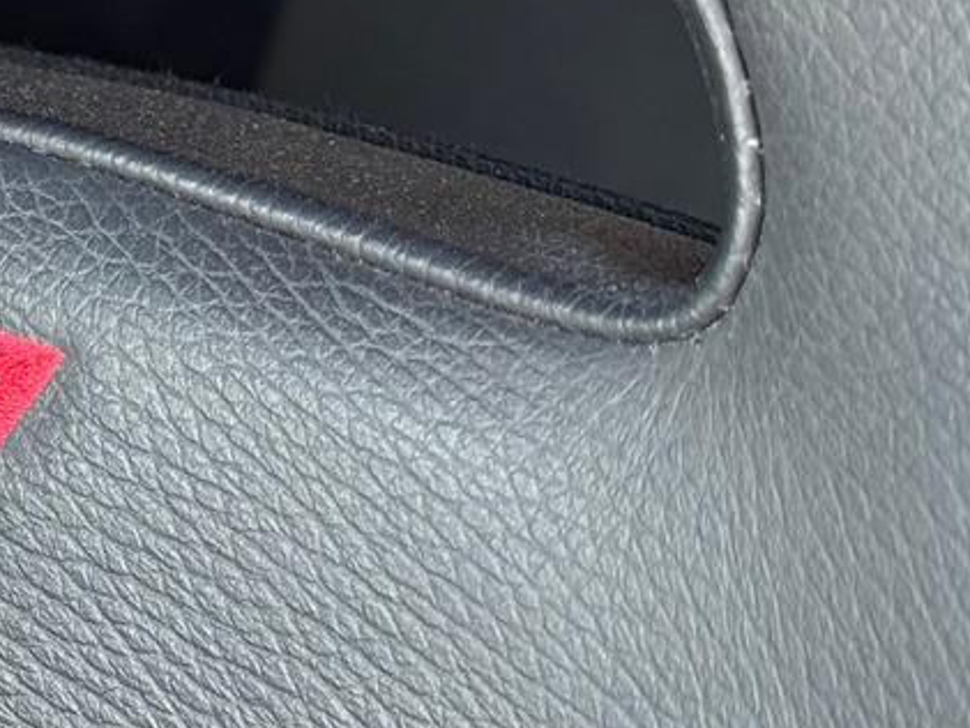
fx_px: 4092
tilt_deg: -15.8
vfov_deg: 10.1
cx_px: -194
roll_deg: +0.4
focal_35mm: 146
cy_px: 161
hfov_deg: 13.2
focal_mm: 6.76
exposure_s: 1/70
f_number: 1.78
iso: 100
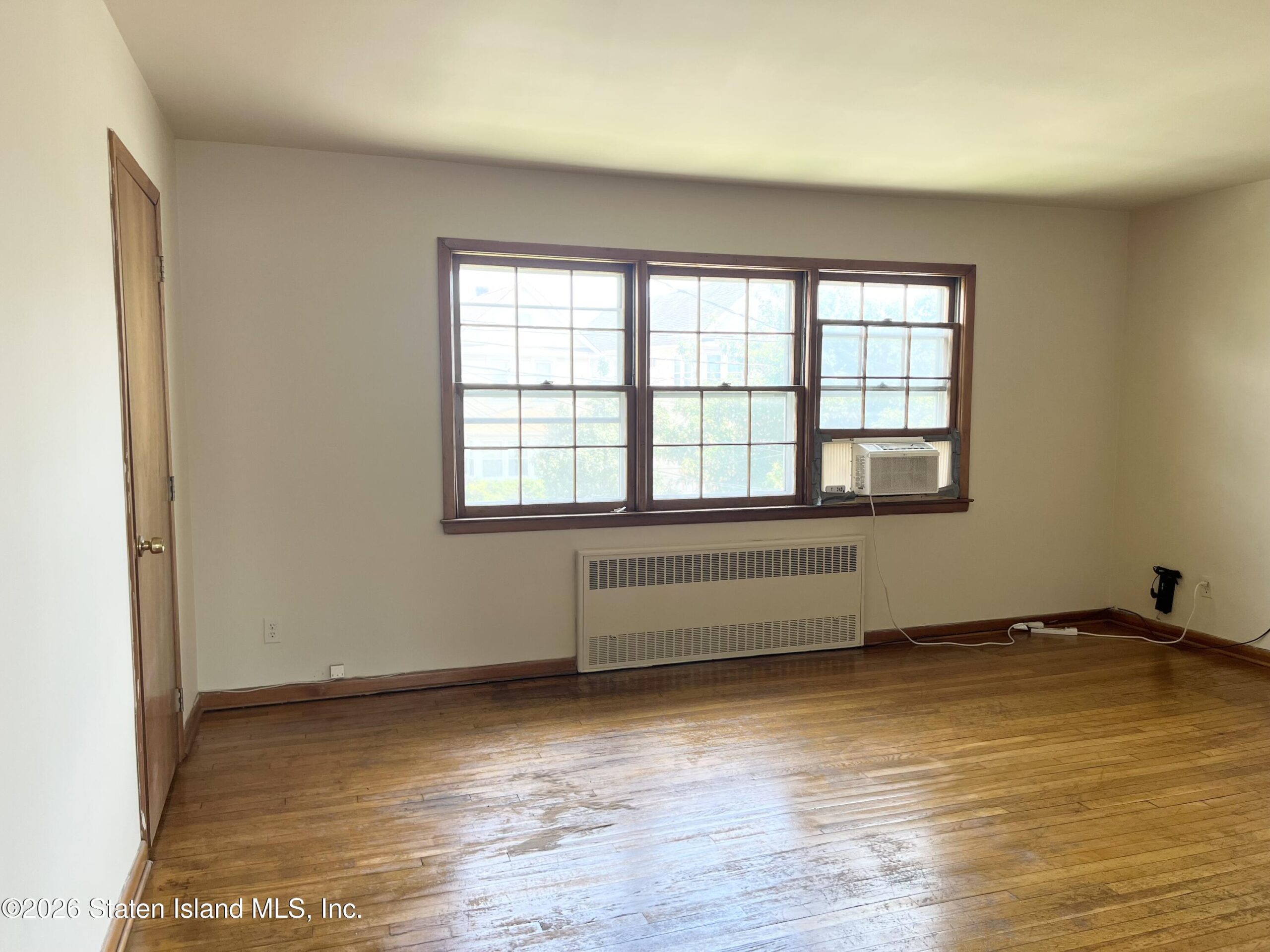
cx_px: 635
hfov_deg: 67.3
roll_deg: +0.0
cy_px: 476
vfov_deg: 53.1
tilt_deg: -5.4
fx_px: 954
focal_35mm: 26
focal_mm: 5.7
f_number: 1.5
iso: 64
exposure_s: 1/121
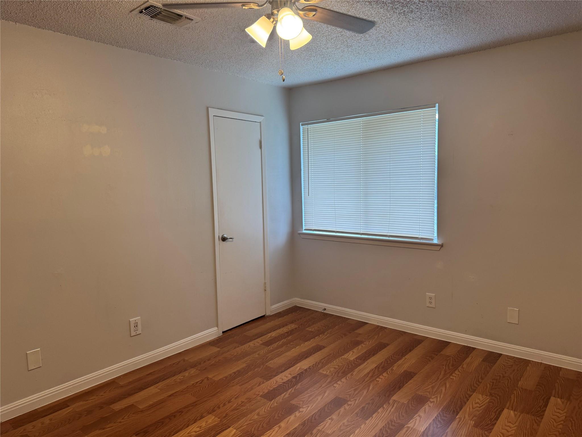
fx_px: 404
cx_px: 291
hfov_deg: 71.6
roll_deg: +2.8
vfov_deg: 56.8
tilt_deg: -3.0
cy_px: 218
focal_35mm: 24
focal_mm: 6.76
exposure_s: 1/120
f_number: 1.78
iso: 100
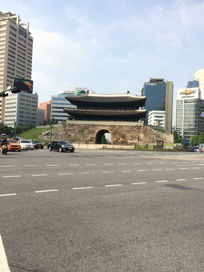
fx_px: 228
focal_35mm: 29
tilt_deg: -2.7
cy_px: 136
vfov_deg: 61.7
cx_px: 102
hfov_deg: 48.2
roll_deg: -1.2
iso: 32
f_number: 2.2
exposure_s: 1/1953
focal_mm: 4.15
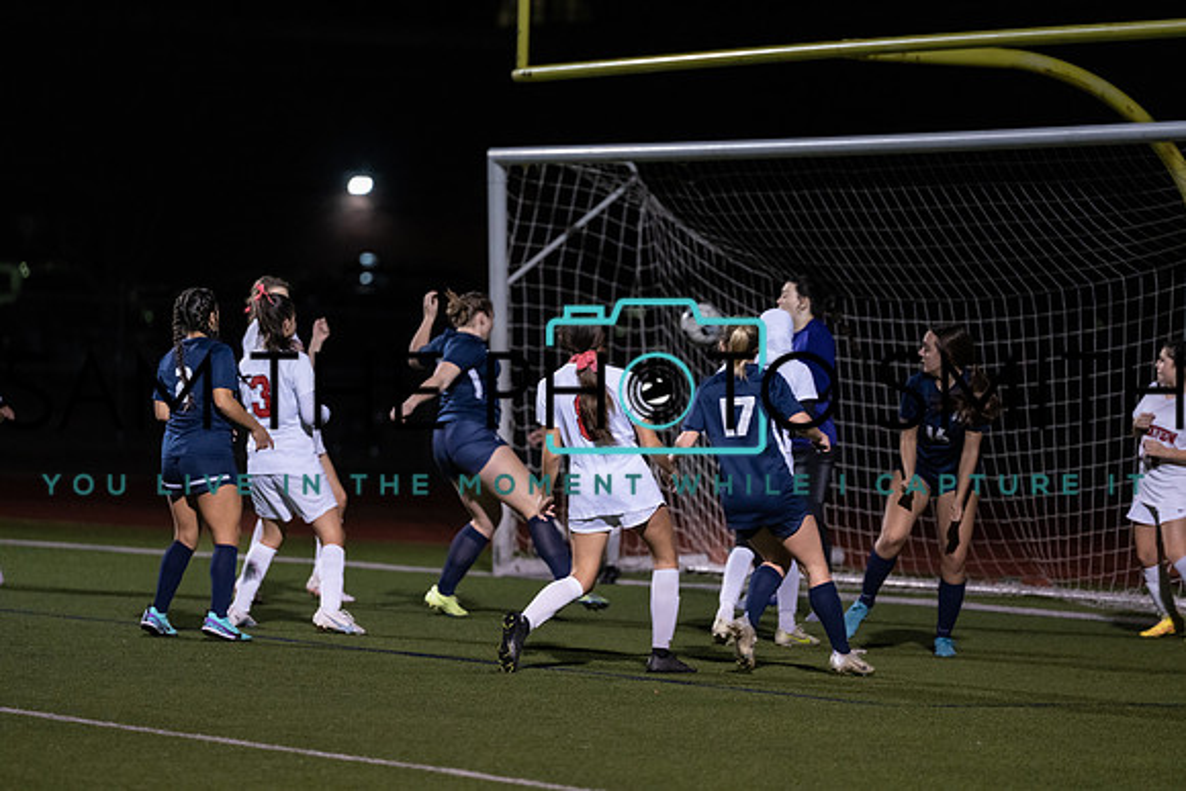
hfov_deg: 10.3
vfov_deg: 6.9
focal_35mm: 200
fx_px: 6590
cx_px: 593
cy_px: 396
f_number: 2.8
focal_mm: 200
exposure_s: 1/1000
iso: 5000
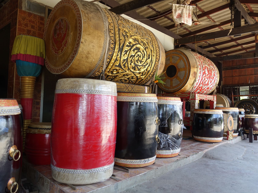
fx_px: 201
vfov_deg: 51.4
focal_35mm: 27
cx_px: 142
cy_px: 95
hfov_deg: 65.2
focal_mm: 8.8
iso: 125
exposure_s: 1/100
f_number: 2.8
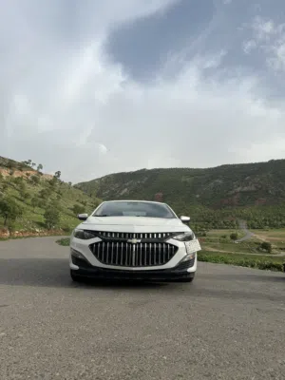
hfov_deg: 53.1
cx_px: 142
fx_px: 285
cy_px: 190
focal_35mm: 26
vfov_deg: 67.3
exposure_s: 1/4274
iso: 50
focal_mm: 5.7
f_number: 1.5
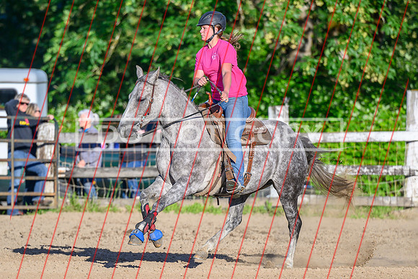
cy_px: 204
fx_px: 4507
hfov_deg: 5.3
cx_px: 185
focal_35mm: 388
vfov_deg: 3.5
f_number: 2.8
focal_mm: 200
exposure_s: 1/2500
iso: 180
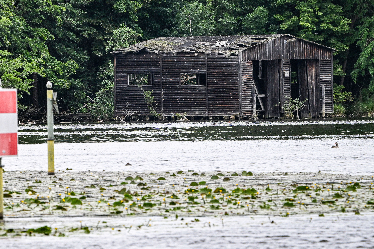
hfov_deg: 4.4
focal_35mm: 468
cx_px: 145
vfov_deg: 2.9
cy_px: 93
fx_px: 4862
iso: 1250
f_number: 10
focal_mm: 370
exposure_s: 1/640
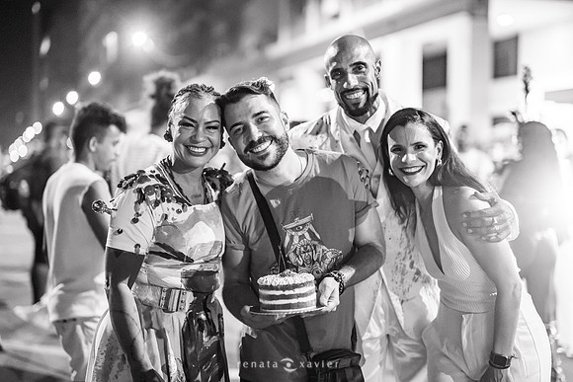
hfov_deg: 39.6
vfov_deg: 27.0
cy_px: 191
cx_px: 286
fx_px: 796
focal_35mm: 50
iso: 2000
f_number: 1.2
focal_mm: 50
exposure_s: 1/320
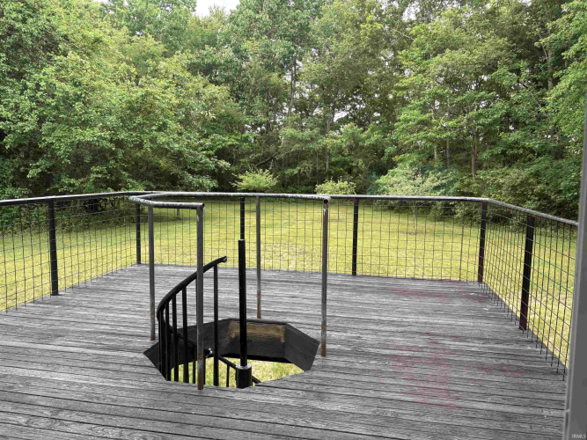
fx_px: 441
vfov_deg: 53.0
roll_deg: -0.9
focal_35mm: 26
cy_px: 220
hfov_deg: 67.3
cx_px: 294
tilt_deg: -6.6
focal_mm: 5.96
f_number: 1.6
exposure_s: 1/121
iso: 50
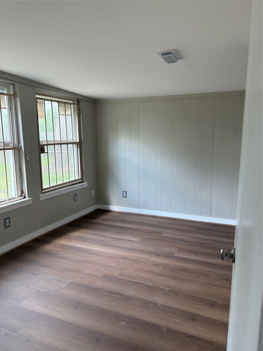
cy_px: 176
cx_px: 132
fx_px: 263
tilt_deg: -5.6
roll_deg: +0.1
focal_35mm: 26
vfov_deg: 67.3
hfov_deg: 53.1
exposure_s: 1/120
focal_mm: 5.96
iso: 64
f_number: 1.6
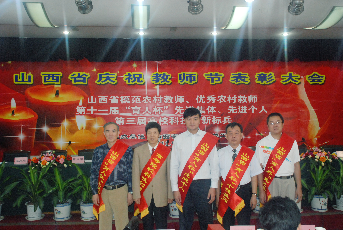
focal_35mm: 33
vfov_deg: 40.1
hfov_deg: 57.2
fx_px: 315
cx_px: 172
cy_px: 115
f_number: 5.6
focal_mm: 22
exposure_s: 1/60
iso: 1600
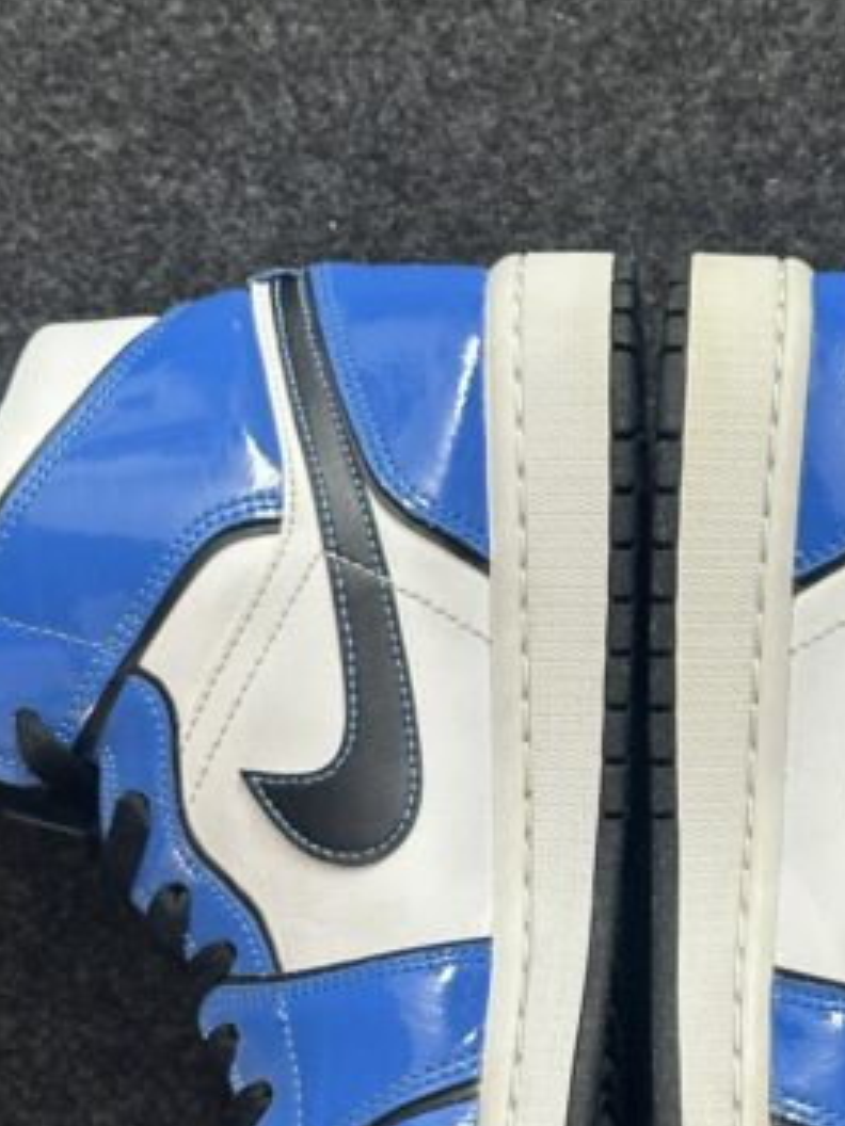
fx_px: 3548
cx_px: 643
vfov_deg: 17.9
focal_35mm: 109
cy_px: 920
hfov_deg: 13.5
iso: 250
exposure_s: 1/36
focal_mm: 6.86
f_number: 1.78
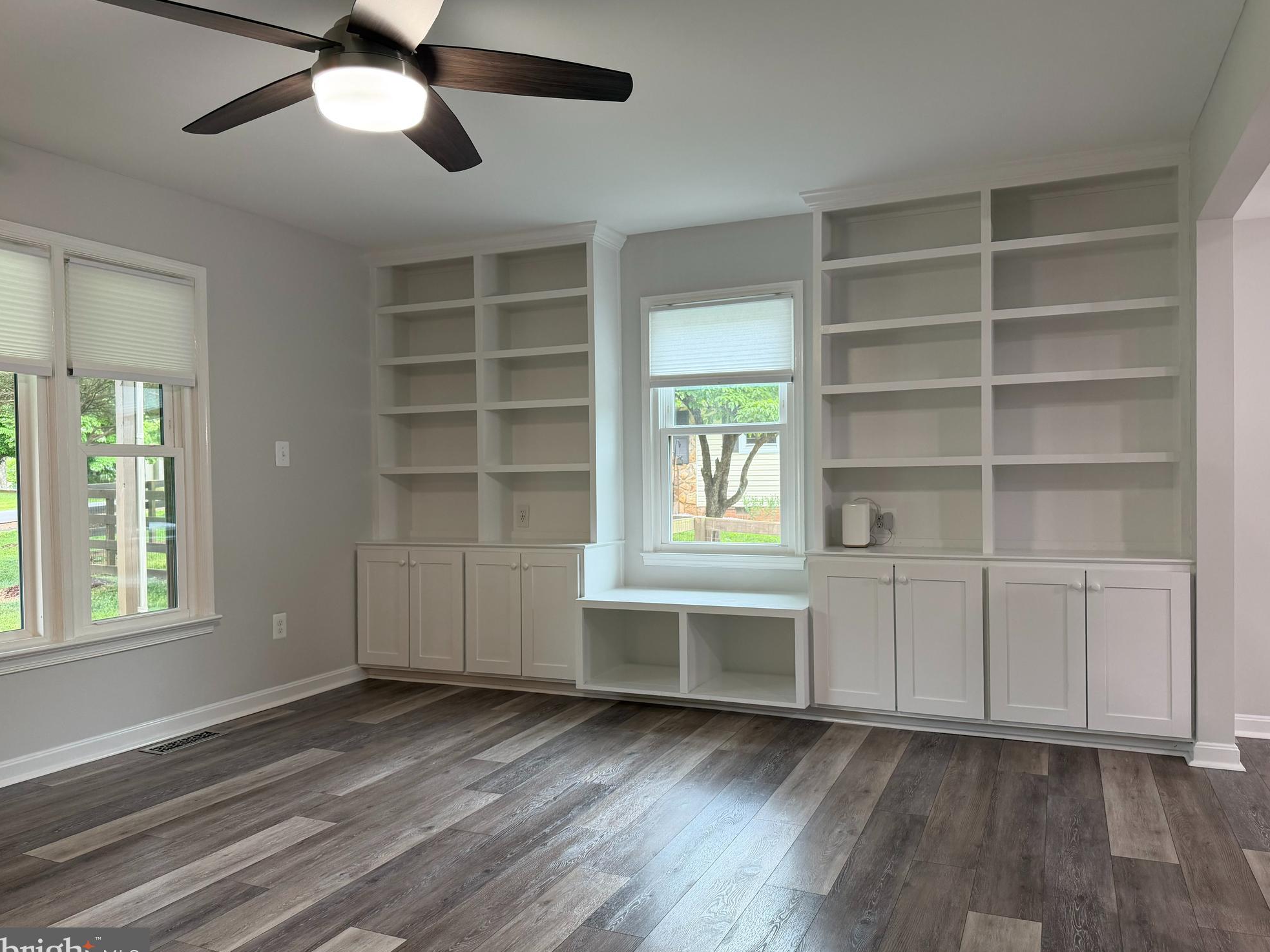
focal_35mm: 25
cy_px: 485
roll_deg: +0.7
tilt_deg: -1.1
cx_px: 650
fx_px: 917
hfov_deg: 69.4
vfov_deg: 54.9
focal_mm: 6.76
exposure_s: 1/60
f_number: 1.78
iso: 160
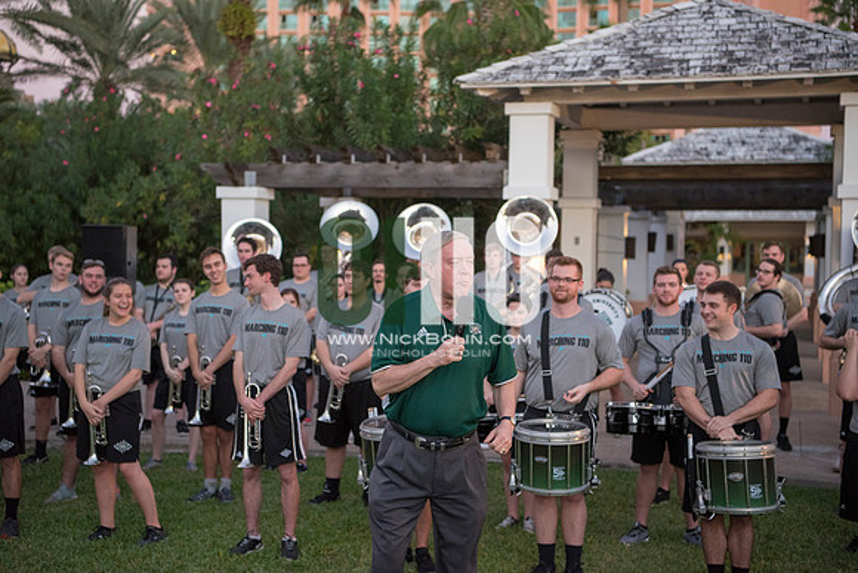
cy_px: 286
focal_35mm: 52
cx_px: 429
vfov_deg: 26.0
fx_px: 1240
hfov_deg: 38.2
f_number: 3.2
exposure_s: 1/400
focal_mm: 52
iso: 2000
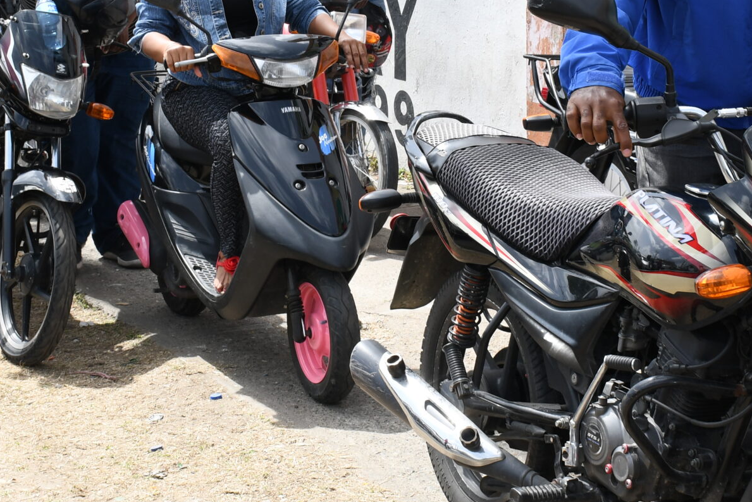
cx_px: 389
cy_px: 79
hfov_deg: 24.2
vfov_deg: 16.1
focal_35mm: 84
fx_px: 1755
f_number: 9
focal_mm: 26
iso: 160
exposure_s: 1/160
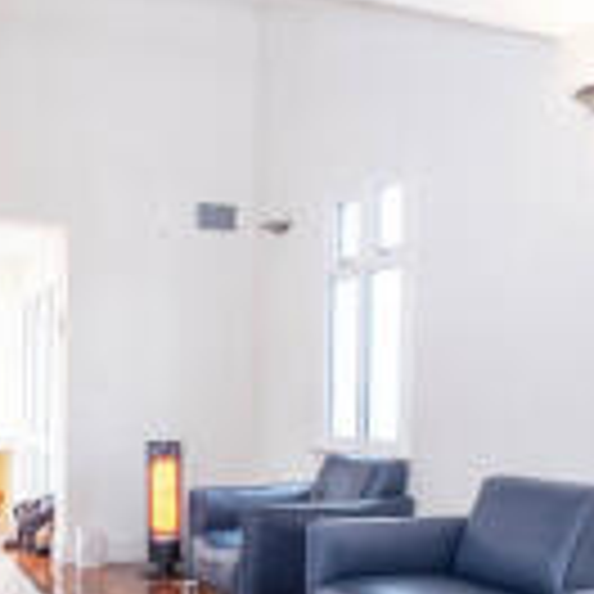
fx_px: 893
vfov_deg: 36.3
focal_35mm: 46
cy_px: 412
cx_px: 279
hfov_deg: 36.8
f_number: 5.6
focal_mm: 10
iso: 320
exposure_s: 1/10
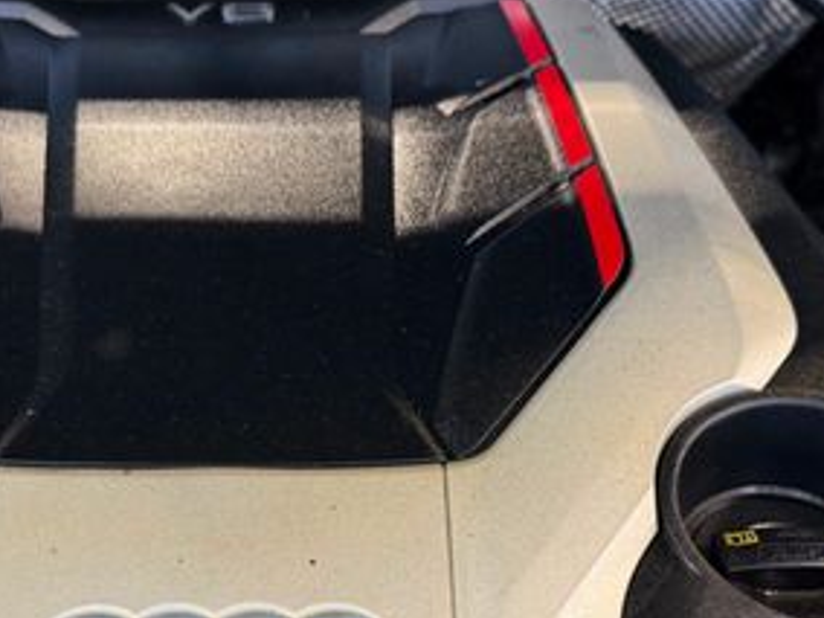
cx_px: 267
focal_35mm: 54
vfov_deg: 26.3
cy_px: 537
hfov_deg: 35.2
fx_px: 1285
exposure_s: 1/60
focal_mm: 6.76
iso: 160
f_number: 1.78
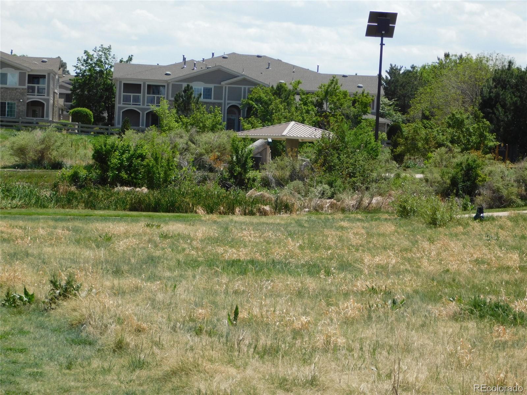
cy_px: 198
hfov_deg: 14.7
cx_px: 264
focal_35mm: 134
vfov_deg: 11.1
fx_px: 2040
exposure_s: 1/640
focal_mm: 23.7
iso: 125
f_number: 5
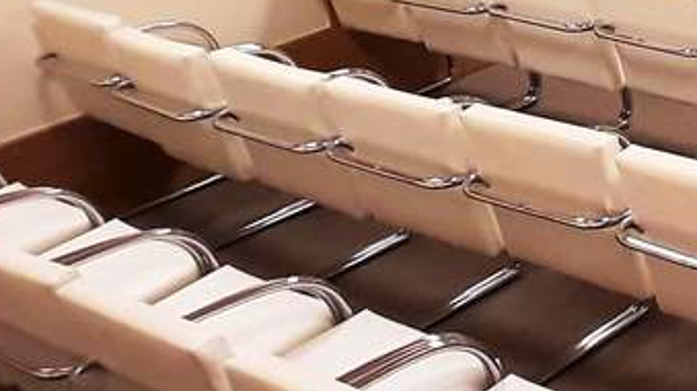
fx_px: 1366
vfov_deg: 15.9
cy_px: -8
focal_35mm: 74
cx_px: 903
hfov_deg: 24.9
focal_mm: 1.92
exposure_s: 1/20
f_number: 2.2
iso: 80
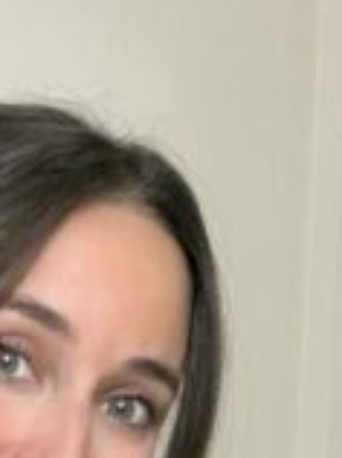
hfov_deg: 9.7
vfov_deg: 10.8
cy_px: 1148
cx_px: 0
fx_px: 2008
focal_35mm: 152
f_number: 1.9
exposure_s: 1/60
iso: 160
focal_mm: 2.71
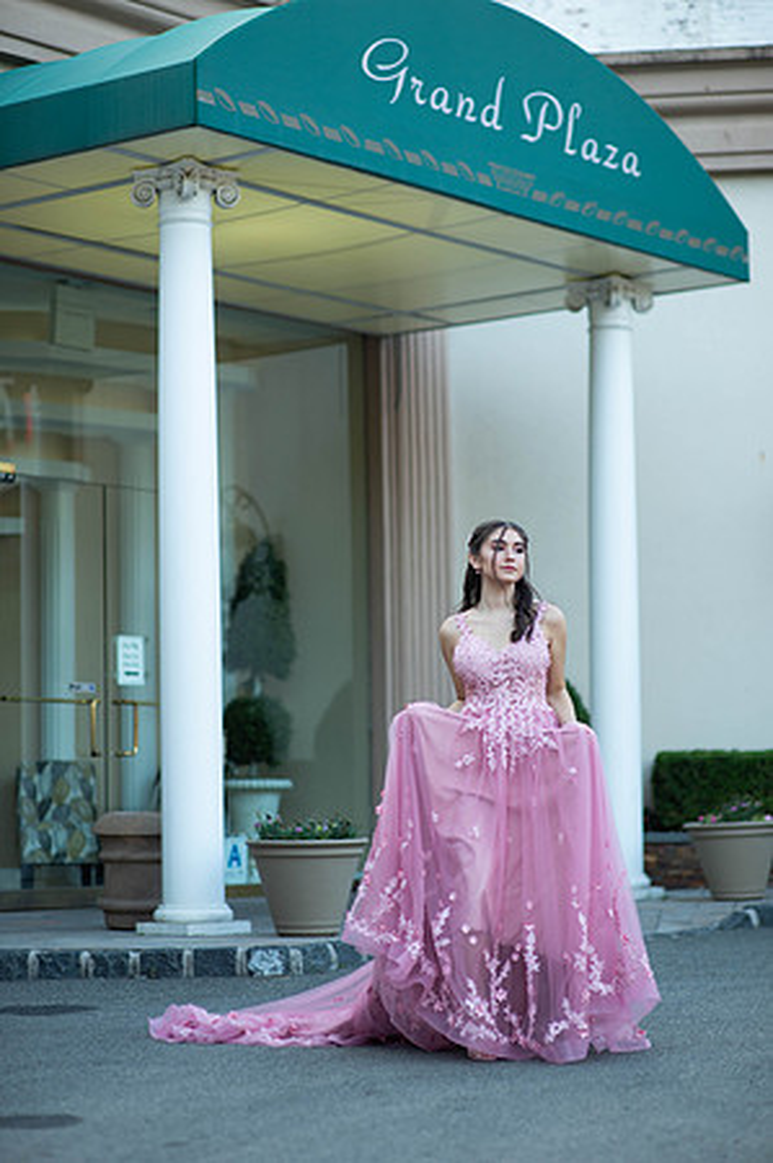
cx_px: 386
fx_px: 2744
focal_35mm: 85
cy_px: 582
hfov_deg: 16.0
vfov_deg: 23.9
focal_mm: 85
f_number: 2
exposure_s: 1/640
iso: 250
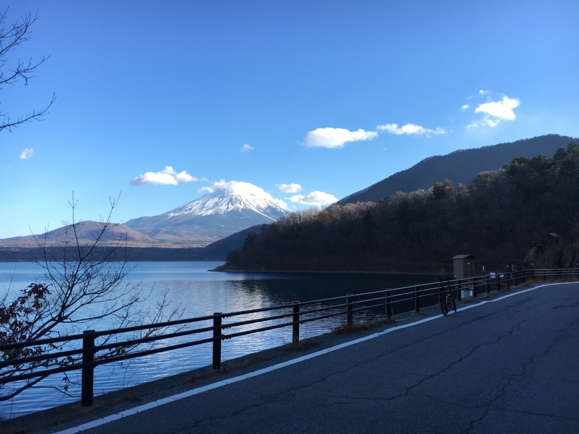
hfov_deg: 61.7
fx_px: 485
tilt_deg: +5.5
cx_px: 290
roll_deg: -0.3
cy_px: 217
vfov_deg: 48.2
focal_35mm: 29
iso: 25
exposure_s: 1/503
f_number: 2.2
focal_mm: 4.15
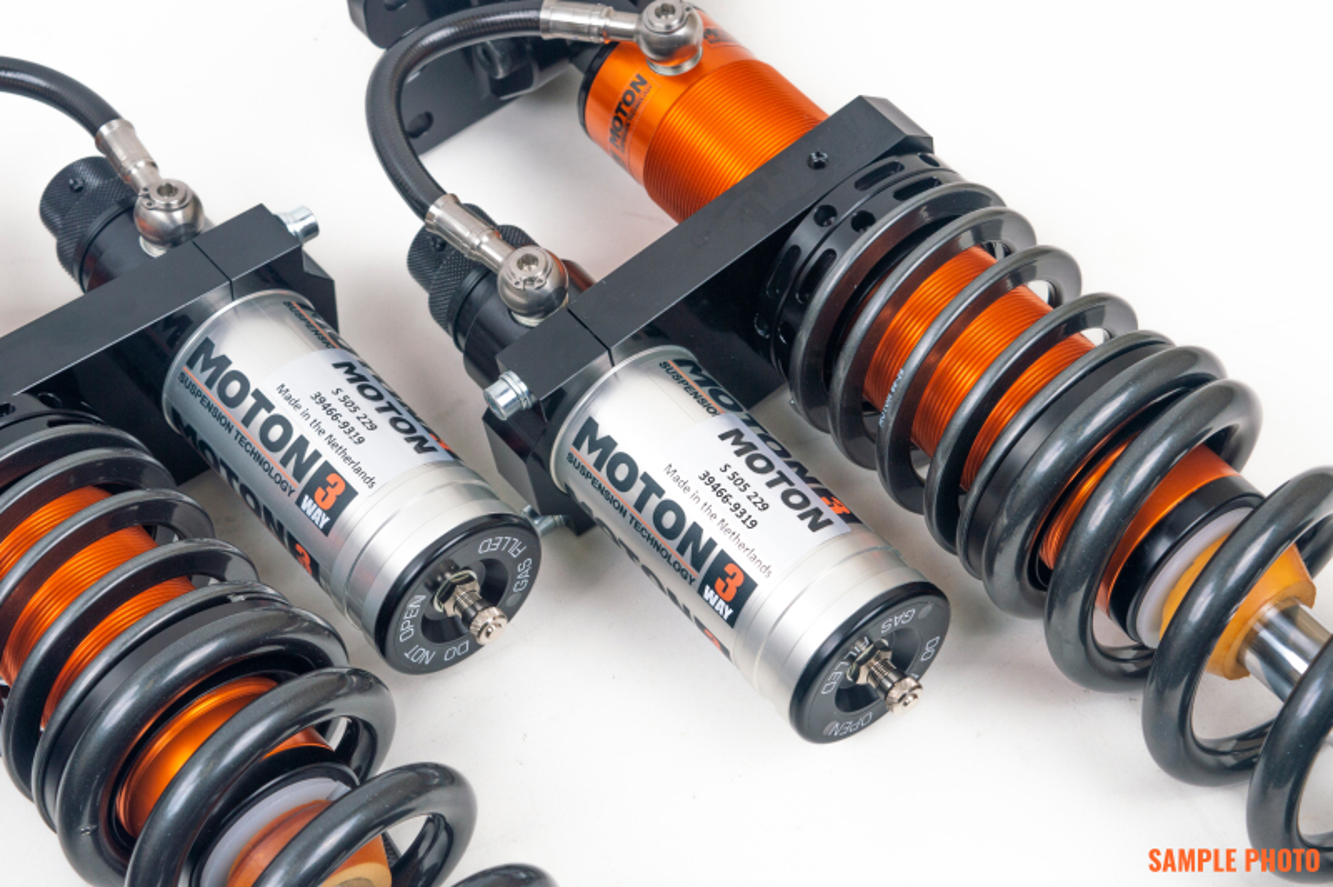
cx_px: 666
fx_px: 3052
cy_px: 444
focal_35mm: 82
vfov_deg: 16.5
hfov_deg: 24.6
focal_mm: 55
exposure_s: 1/30
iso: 100
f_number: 9
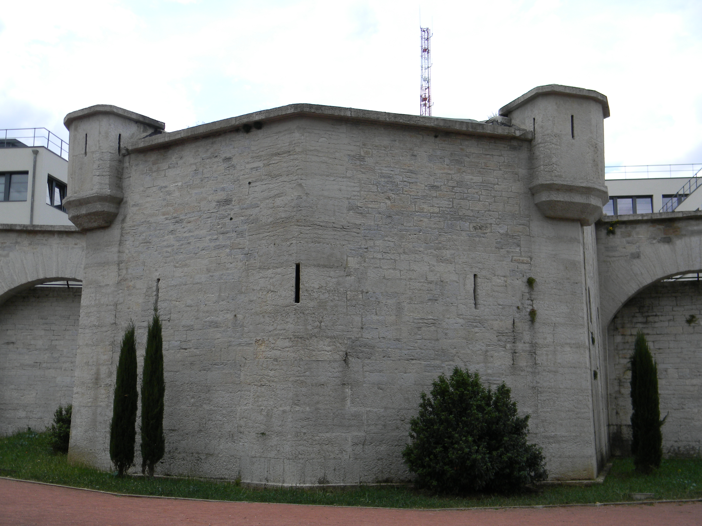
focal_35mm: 41
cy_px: 263
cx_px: 351
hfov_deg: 45.8
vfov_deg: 35.1
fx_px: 831
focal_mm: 7.3
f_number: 3.8
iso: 80
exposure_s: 1/624
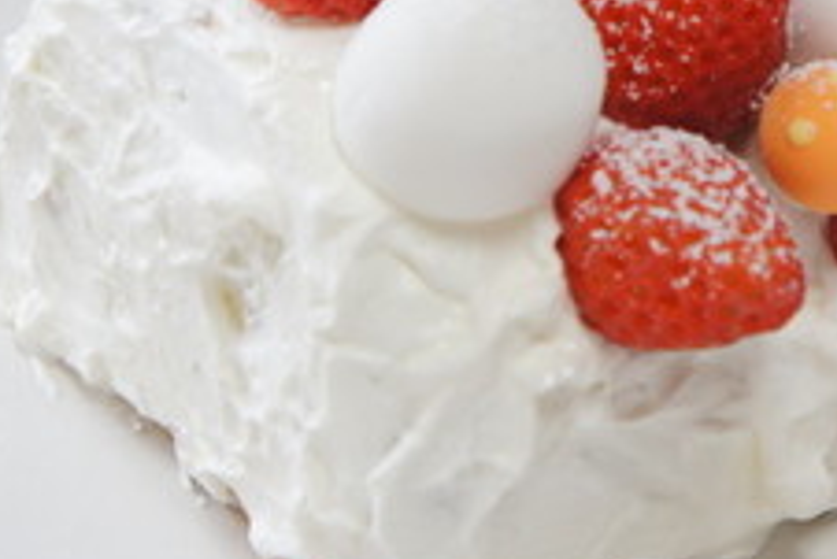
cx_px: 737
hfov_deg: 11.2
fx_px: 4257
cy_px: -130
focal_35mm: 183
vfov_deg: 7.4
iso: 1250
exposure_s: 1/80
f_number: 5.6
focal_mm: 46
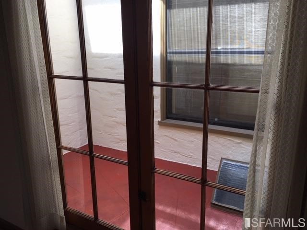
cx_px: 154
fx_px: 257
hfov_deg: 61.7
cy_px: 115
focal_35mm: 29
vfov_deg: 48.2
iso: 25
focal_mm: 4.15
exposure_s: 1/178
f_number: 2.2
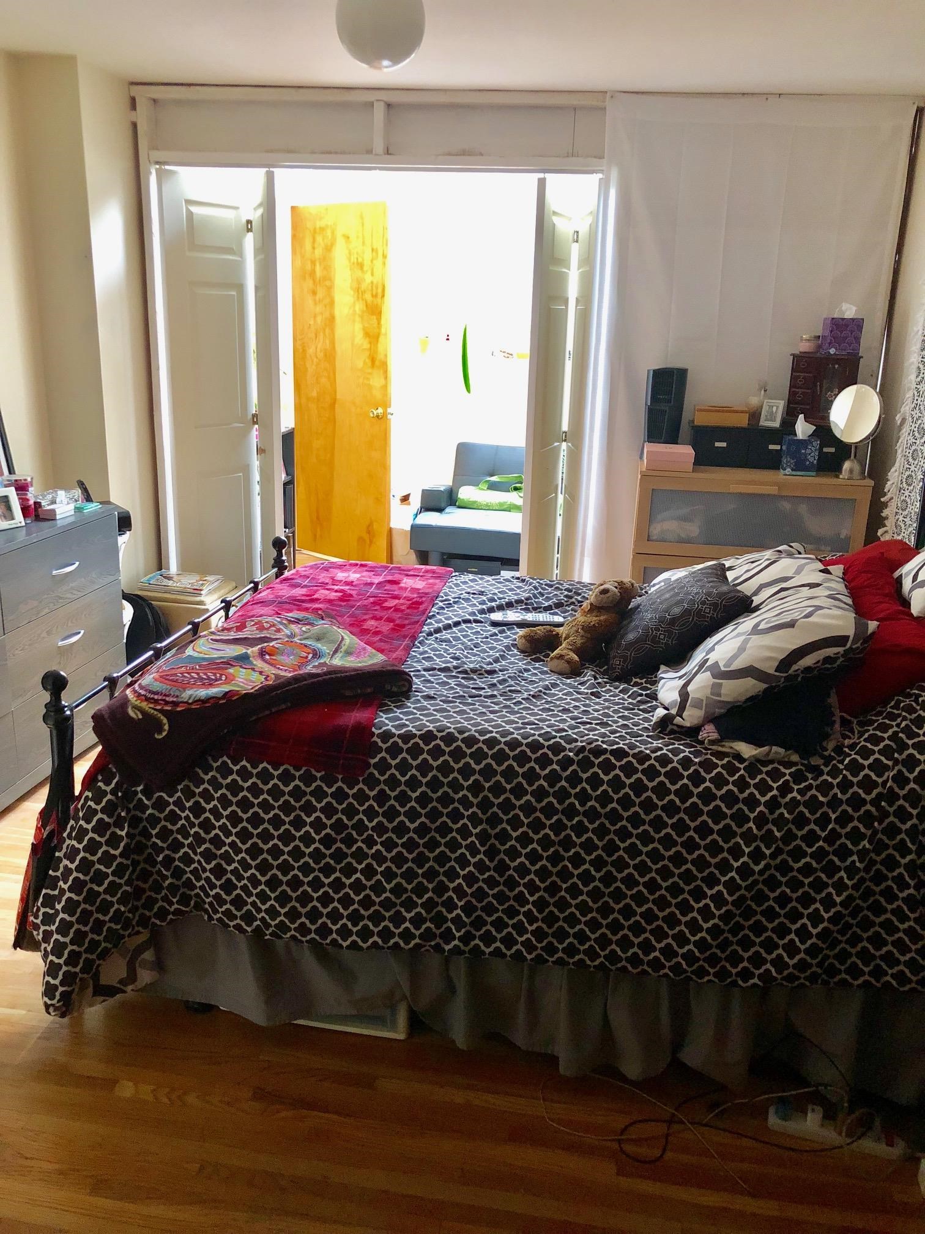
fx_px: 998
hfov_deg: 49.7
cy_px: 617
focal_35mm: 28
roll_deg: -0.7
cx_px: 462
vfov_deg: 63.4
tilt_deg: -17.2
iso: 100
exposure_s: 1/15
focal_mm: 4
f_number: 1.8
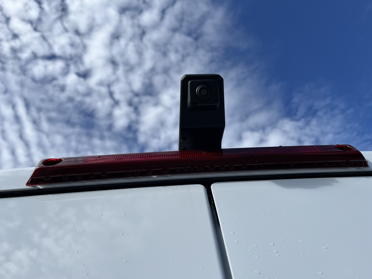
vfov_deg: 53.1
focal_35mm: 26
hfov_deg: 67.3
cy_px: 140
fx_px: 279
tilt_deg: +48.9
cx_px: 186
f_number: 1.6
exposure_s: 1/4310
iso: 50
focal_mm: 5.1
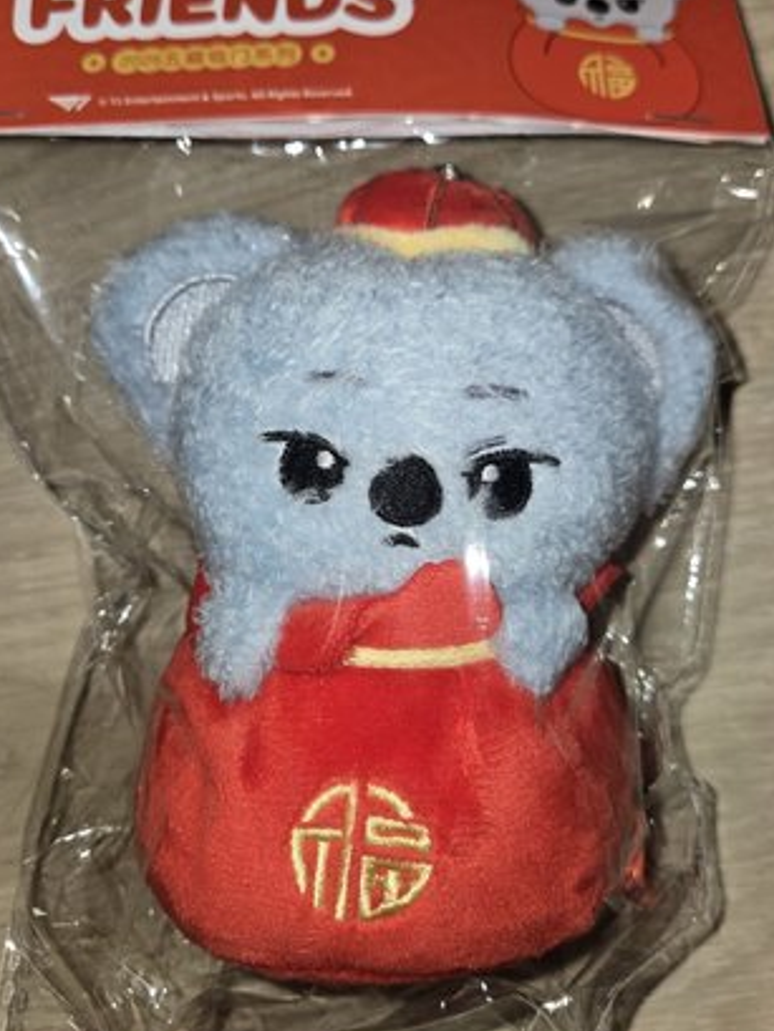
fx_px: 894
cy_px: 450
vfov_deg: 59.7
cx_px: 393
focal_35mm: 30
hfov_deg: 46.8
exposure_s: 1/175
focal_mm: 5.4
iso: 25
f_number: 1.8
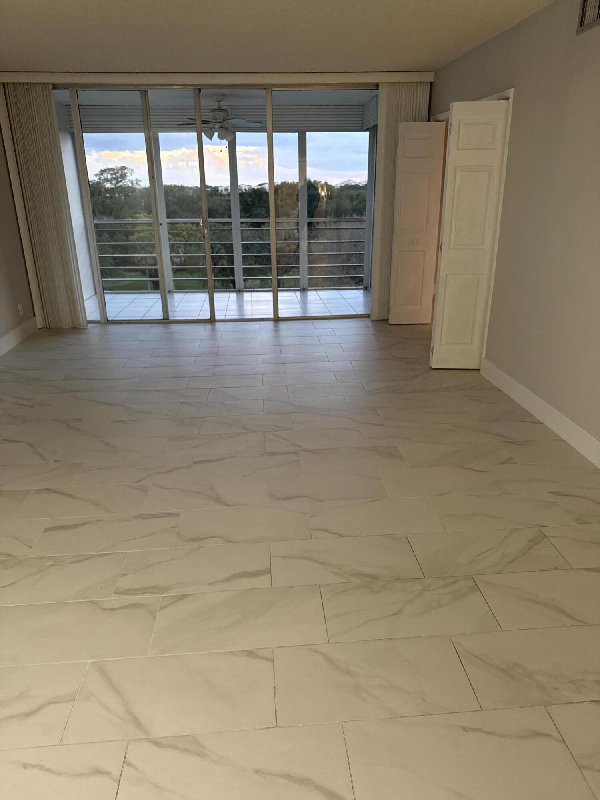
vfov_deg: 71.6
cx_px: 300
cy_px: 400
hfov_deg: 56.8
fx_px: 555
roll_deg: +0.4
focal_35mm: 24
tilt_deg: -21.0
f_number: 1.78
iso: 250
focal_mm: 6.76
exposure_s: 1/60
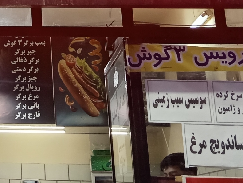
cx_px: -91
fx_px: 695
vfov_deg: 14.1
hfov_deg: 18.2
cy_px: -81
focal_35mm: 99
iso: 307
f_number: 1.8
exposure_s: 1/33.3
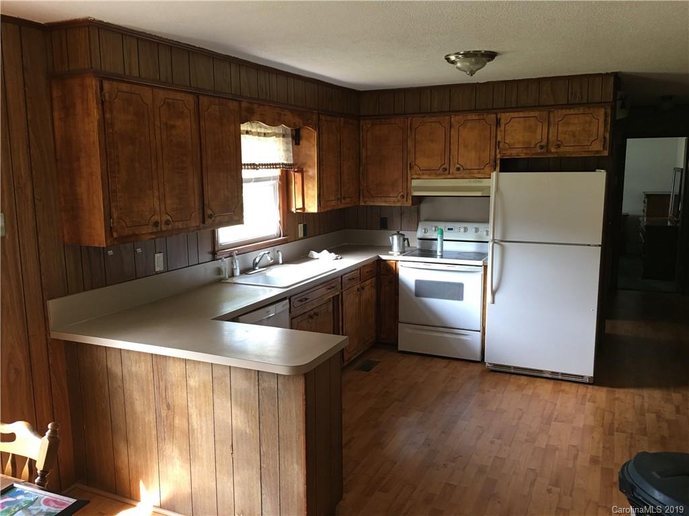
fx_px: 577
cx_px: 344
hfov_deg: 61.7
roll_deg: +0.6
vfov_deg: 48.2
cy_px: 258
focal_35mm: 29
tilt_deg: -6.7
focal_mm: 4.15
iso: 50
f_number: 2.2
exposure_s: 1/15
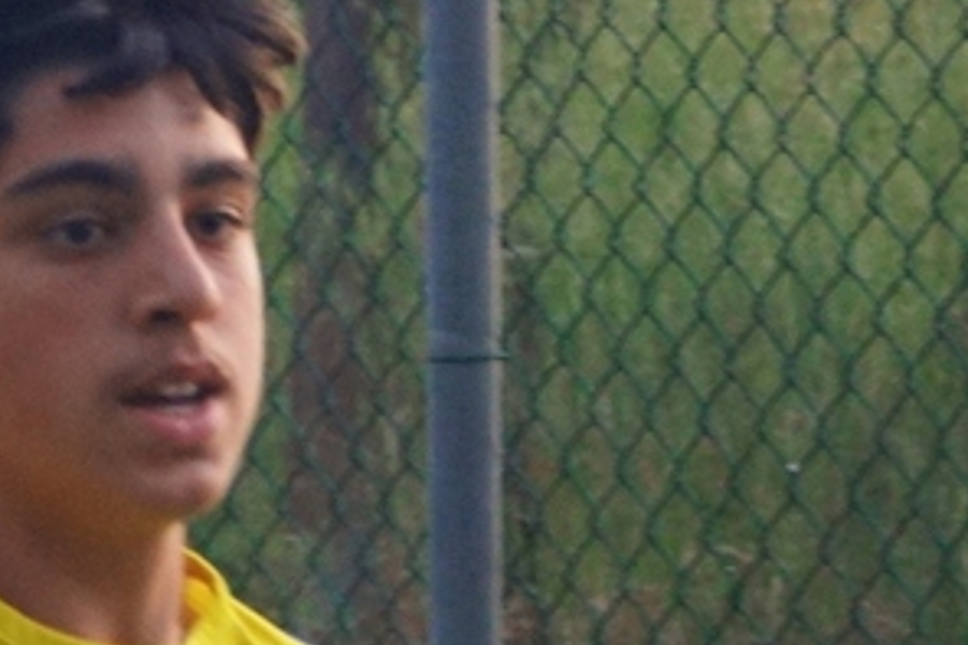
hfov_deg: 5.5
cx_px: -1403
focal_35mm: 365
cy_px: 845
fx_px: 9801
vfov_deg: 3.8
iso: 1250
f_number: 5.6
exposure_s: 1/320
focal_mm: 45
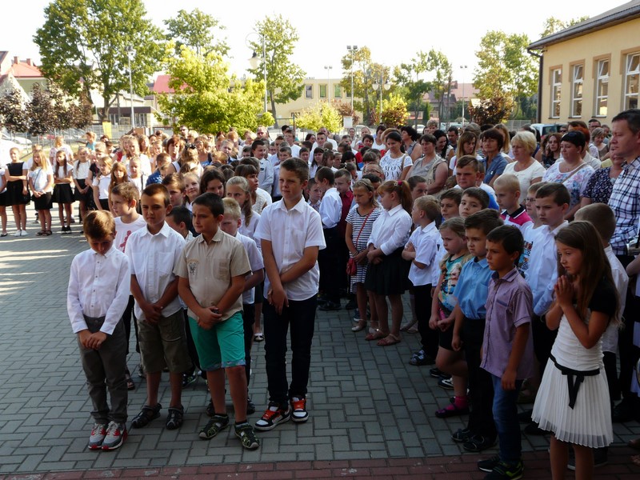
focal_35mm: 39
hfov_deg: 47.9
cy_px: 240
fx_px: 721
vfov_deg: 36.8
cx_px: 320
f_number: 4
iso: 100
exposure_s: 1/200
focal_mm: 6.4
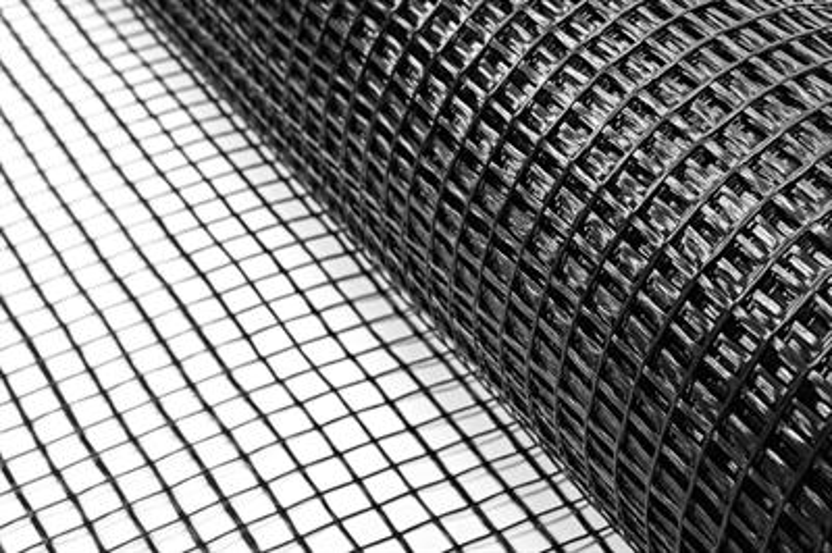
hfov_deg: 28.9
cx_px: 416
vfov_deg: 19.4
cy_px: 276
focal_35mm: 70
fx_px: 1616
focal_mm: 70
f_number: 13
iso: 6400
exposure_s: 1/200
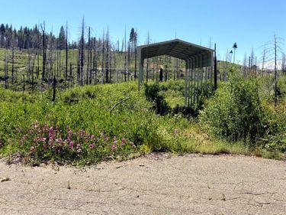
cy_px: 81
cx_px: 178
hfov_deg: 56.2
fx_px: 264
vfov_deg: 43.8
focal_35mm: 32
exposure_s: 1/4673
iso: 80
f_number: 1.78
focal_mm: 6.76
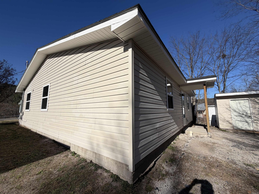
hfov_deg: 102.1
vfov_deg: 85.7
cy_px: 97
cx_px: 130
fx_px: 105
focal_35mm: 14
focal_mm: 2.22
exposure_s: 1/1613
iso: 20
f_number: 2.2
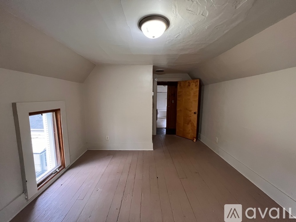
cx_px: 148
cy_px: 111
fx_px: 111
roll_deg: +0.5
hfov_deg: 106.2
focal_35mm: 13
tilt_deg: -6.3
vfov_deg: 89.9
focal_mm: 1.57
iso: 500
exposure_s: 1/60
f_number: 1.8
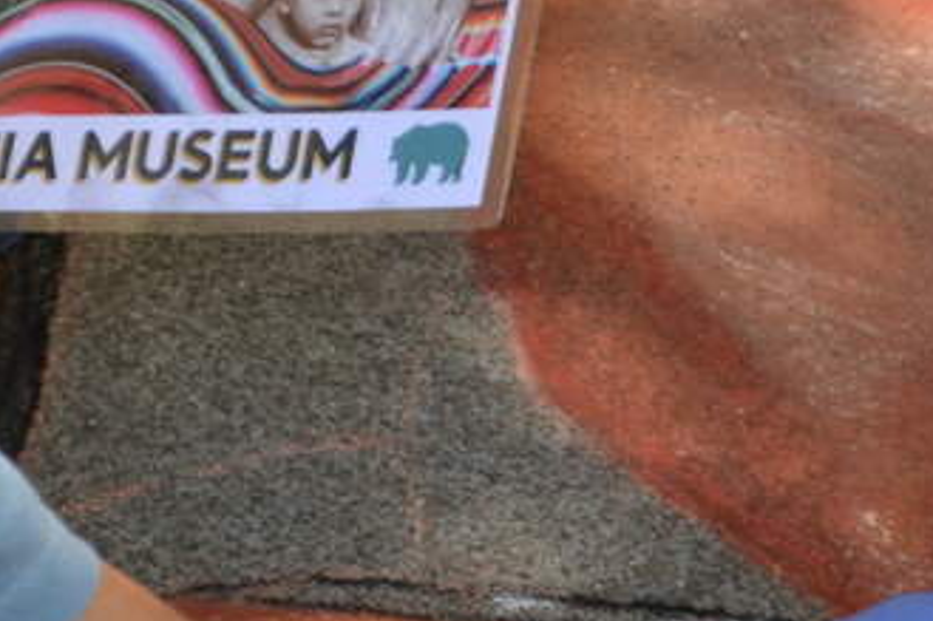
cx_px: 244
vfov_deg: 5.4
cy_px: 156
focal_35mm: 252
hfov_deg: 8.2
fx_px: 6527
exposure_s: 1/125
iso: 250
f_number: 5.6
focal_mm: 46
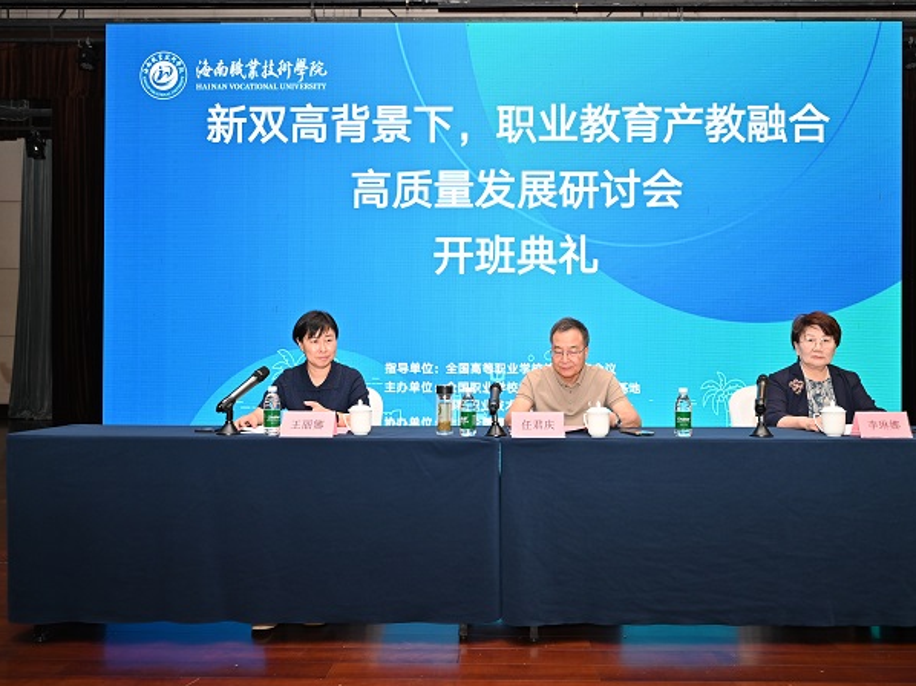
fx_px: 714
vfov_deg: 51.3
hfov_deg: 65.2
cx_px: 505
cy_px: 346
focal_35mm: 27
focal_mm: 24
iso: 450
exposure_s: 1/125
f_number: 2.8
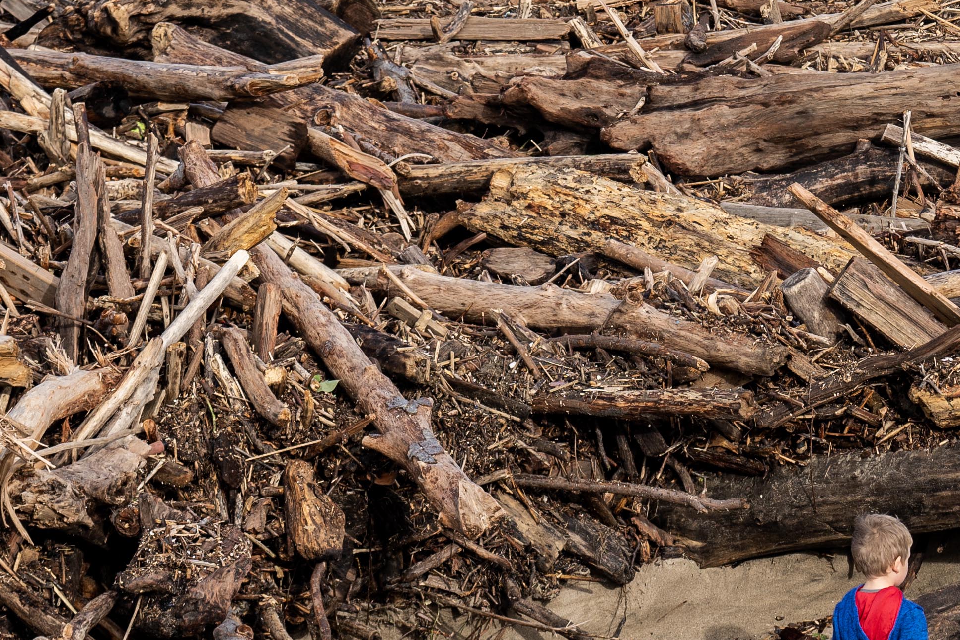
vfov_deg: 3.3
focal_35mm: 419
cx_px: 599
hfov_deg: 4.9
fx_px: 11173
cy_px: 201
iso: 50
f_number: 3.2
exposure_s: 1/640
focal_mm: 135
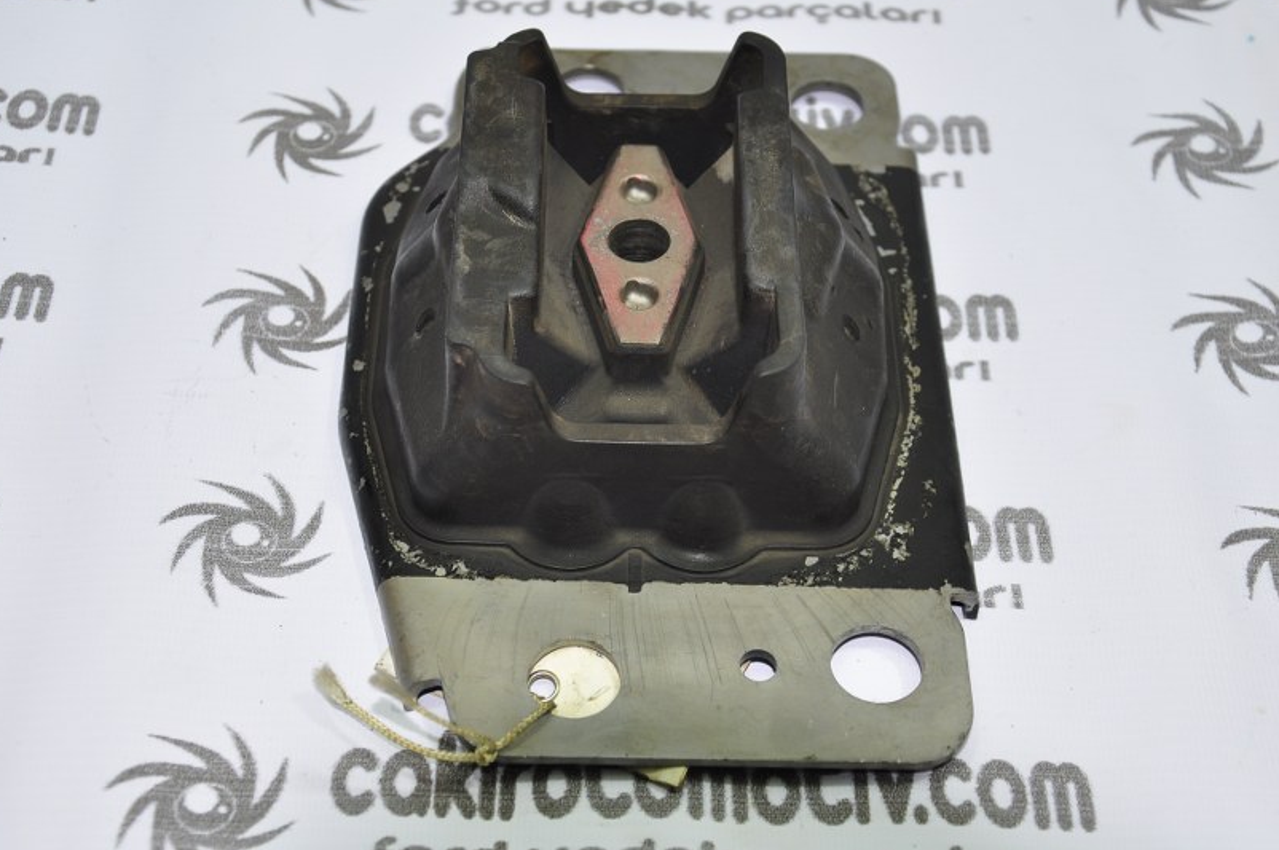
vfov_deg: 21.2
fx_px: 2271
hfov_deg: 31.4
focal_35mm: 64
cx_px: 644
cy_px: 383
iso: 200
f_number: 5
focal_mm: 38
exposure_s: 1/40
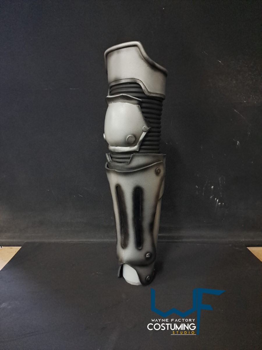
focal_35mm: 24
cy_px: 175
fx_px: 242
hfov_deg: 56.8
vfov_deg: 71.6
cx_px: 131
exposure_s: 1/25
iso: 407
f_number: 1.8
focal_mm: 5.23
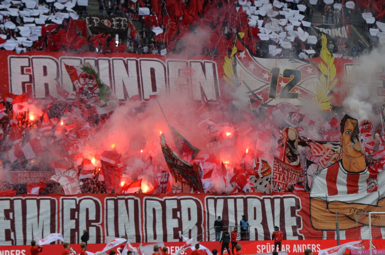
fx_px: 1527
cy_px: 90
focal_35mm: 143
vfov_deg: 9.6
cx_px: 187
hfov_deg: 14.4
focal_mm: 58
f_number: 5.6
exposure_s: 1/500
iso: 280
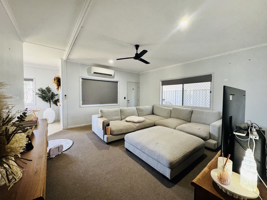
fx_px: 108
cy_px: 100
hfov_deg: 102.1
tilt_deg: -2.2
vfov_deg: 85.7
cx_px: 134
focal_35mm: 14
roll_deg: -0.6
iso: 200
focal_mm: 2.22
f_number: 2.2
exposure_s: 1/50
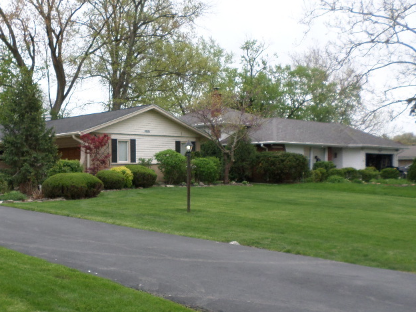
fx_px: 493
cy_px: 188
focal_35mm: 41
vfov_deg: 35.0
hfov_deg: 44.4
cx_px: 111
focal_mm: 4.5
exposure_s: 1/350
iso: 80
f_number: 2.5
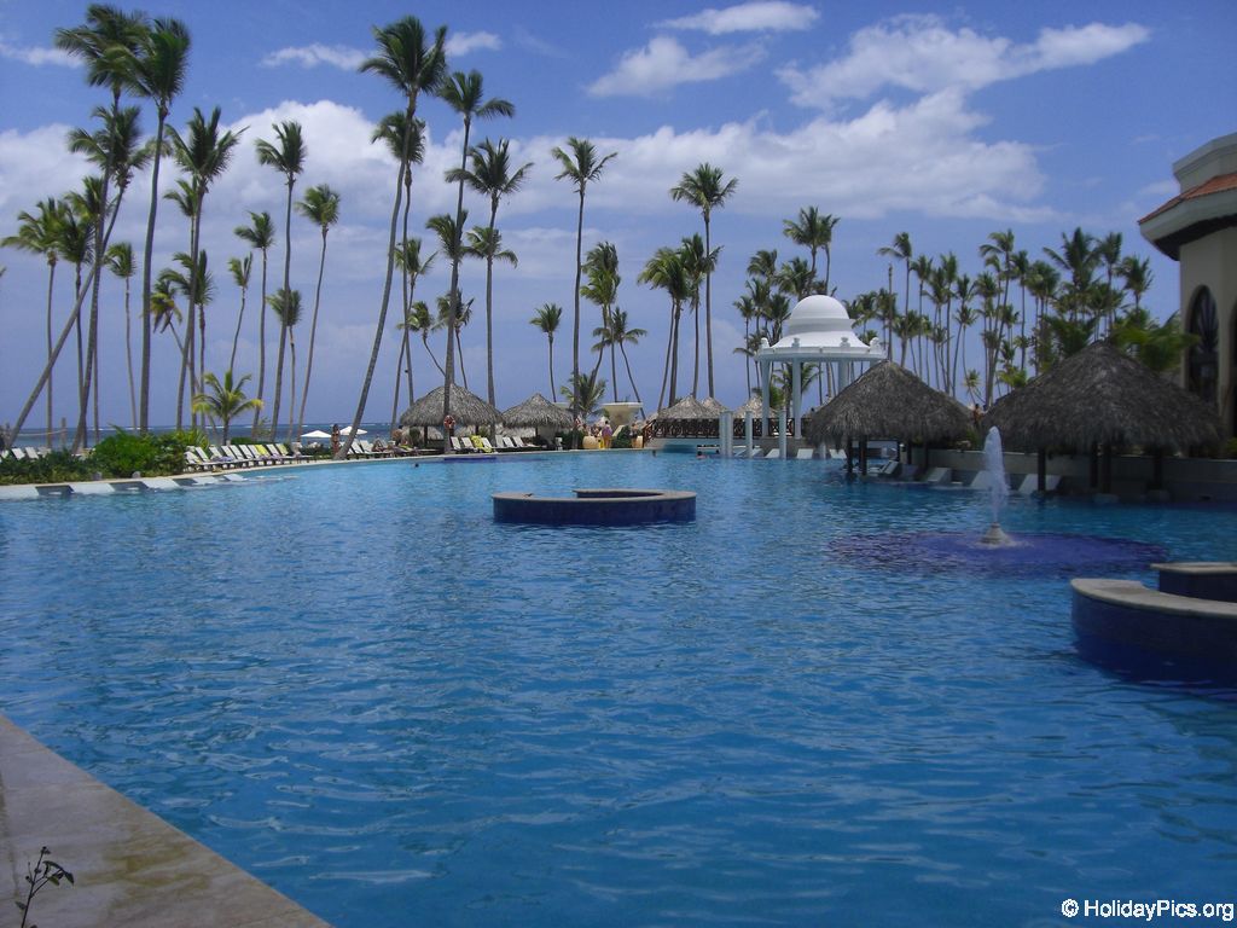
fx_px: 1358
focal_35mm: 38
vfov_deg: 37.7
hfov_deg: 49.0
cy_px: 464
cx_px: 618
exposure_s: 1/320
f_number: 8
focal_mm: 6.2
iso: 64
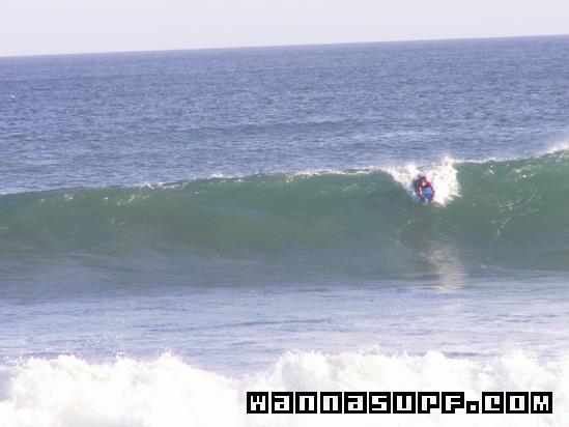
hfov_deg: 4.7
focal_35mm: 420
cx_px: 284
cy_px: 214
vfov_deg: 3.5
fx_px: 6905
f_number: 5.6
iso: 50
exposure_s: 1/160
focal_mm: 69.45
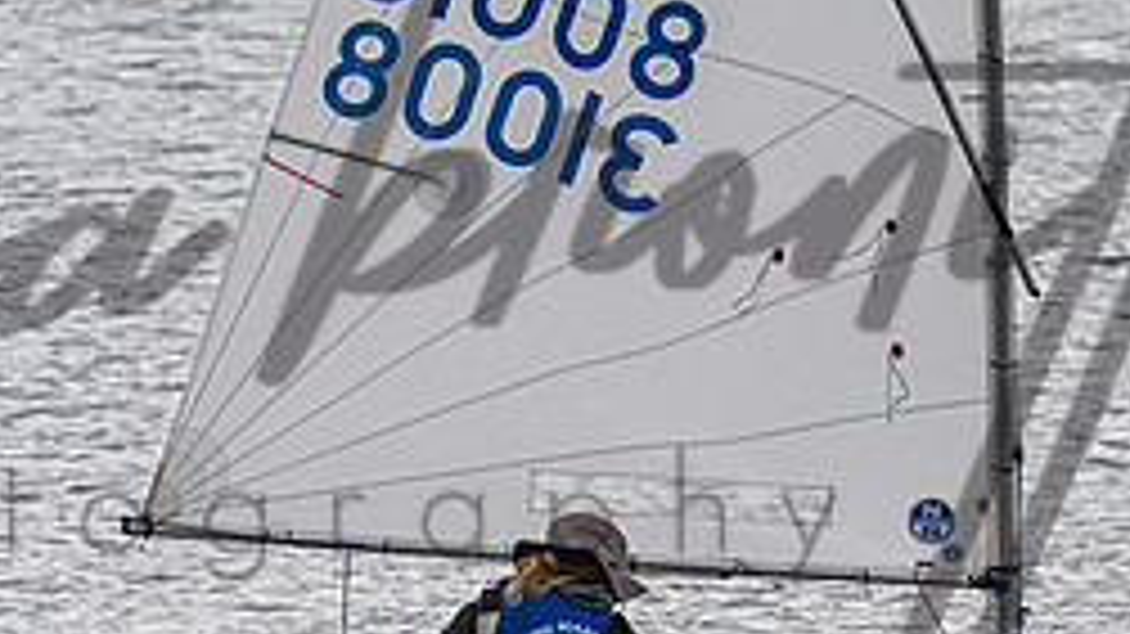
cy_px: 278
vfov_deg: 2.2
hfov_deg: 4.0
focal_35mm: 541
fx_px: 16205
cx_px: 639
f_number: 6.3
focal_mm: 200
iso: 180
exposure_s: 1/1000
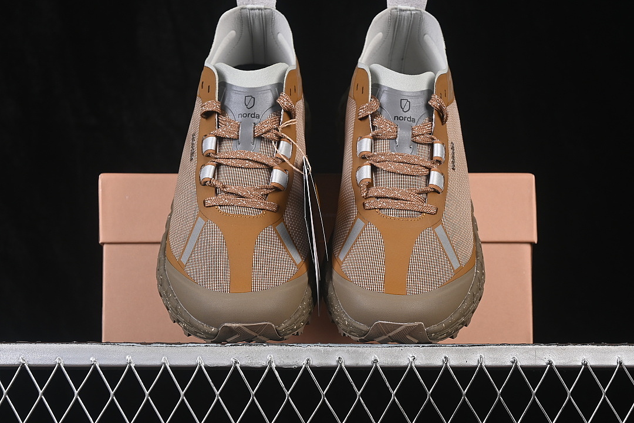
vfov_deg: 18.2
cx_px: 317
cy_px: 212
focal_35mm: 75
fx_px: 1321
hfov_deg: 27.0
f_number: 7.1
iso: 160
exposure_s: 1/60
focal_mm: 50
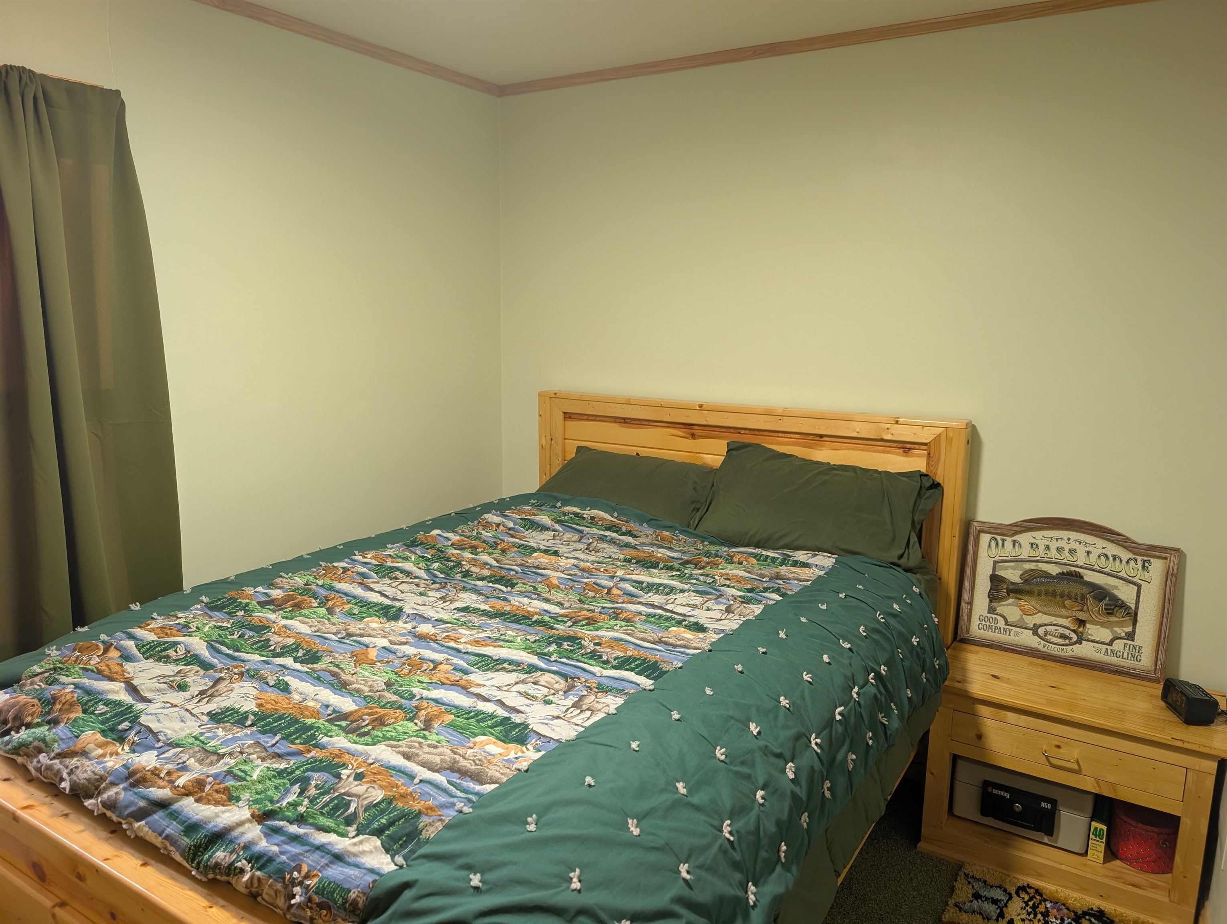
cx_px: 614
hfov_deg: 71.5
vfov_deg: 56.9
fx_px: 852
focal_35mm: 24
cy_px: 462
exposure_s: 1/115
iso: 460
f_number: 1.68
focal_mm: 6.9
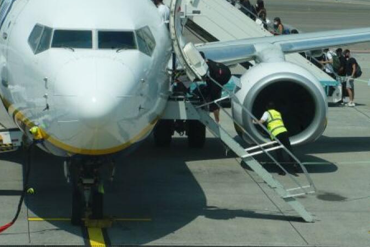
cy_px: 98
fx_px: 2540
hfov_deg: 8.3
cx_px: 302
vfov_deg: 5.6
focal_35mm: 247
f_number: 20
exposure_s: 1/800
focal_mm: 138.6
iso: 1600
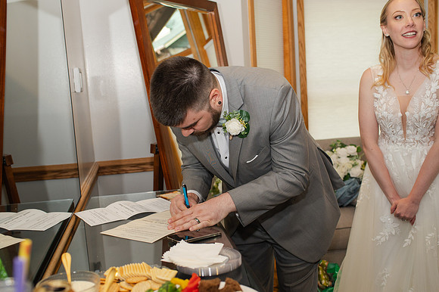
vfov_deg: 32.9
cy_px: 169
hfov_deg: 47.9
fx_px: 494
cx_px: 220
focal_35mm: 41
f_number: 3.2
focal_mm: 35
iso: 800
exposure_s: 1/160
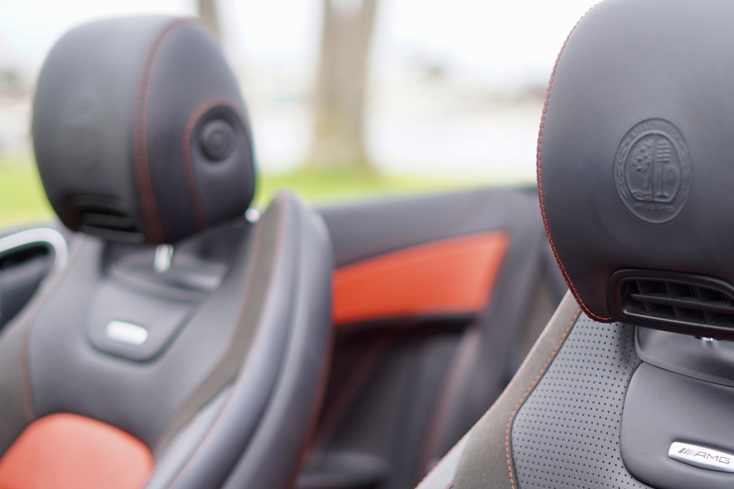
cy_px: 341
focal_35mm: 79
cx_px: 456
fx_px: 1611
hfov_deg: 25.6
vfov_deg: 17.2
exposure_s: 1/800
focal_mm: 50
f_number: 2
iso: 100
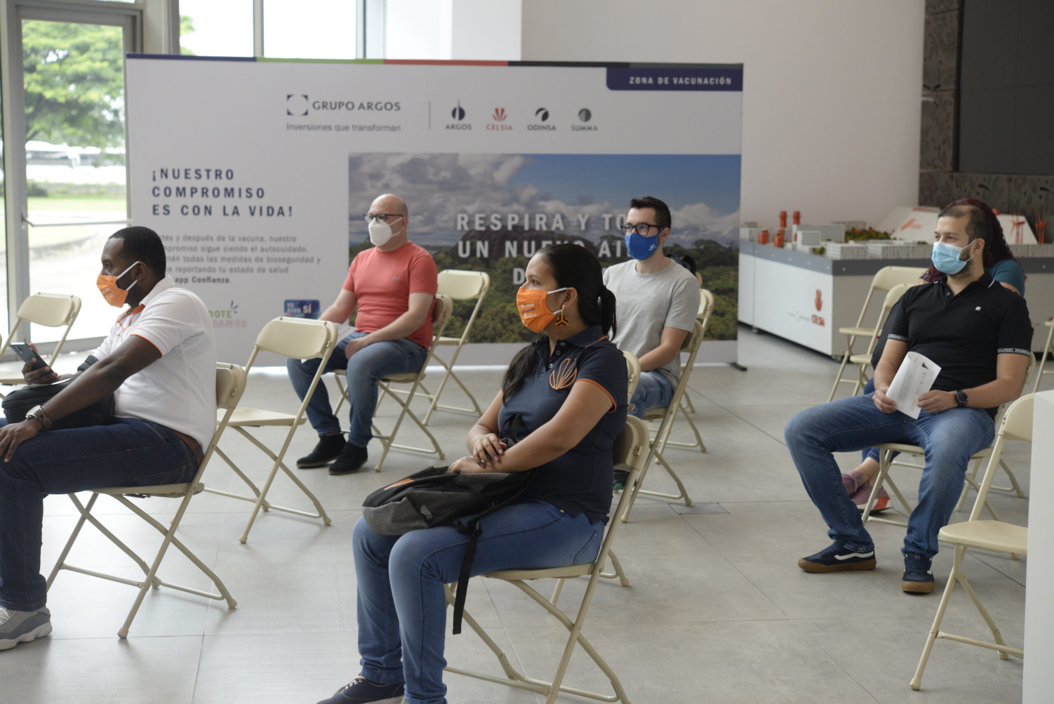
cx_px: 527
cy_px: 352
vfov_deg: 22.6
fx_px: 1757
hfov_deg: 33.4
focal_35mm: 60
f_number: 4.5
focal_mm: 60
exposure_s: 1/160
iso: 800
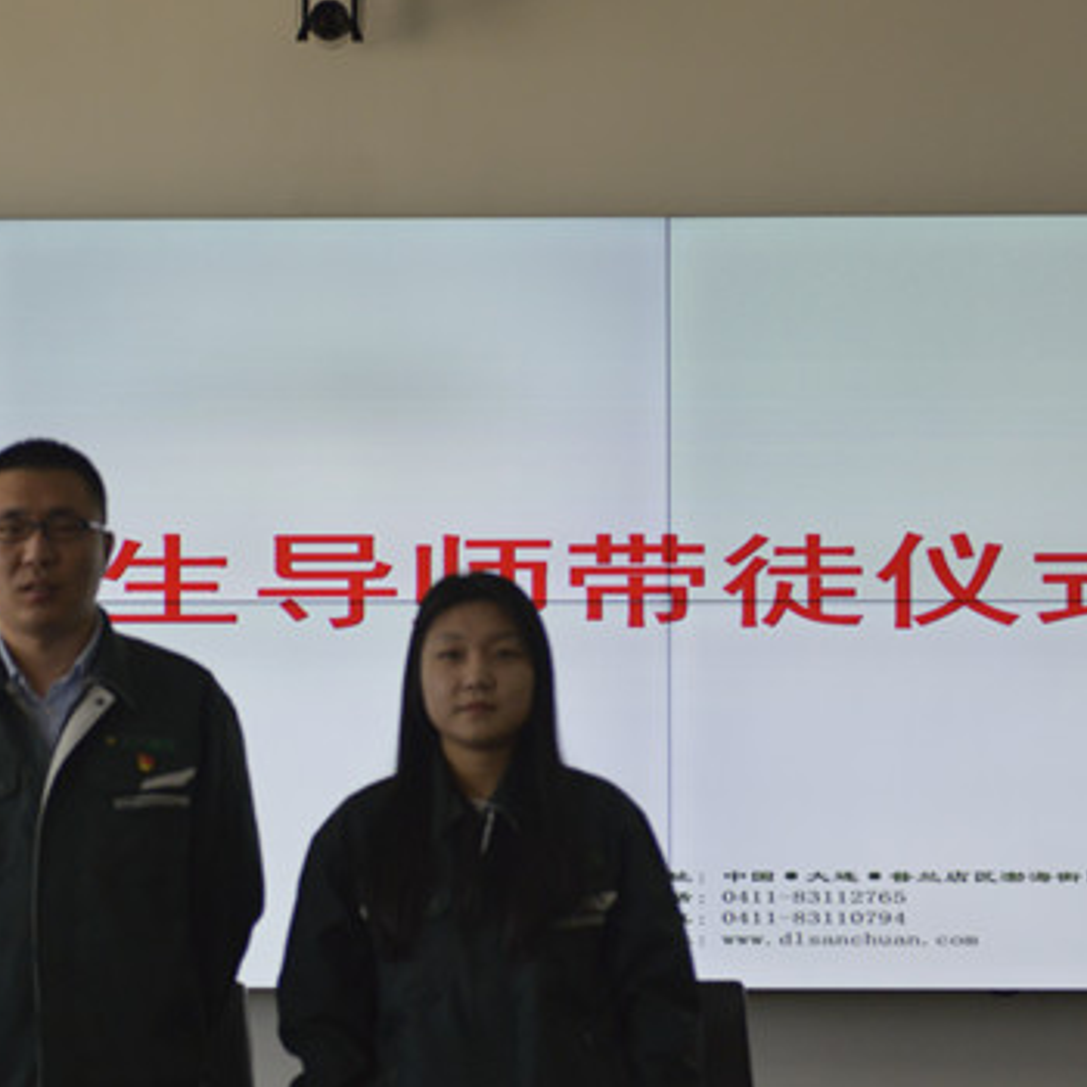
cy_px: 520
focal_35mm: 102
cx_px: 366
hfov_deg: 17.0
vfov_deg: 17.1
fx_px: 3624
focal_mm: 60
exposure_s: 1/2000
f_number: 2.8
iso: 2000
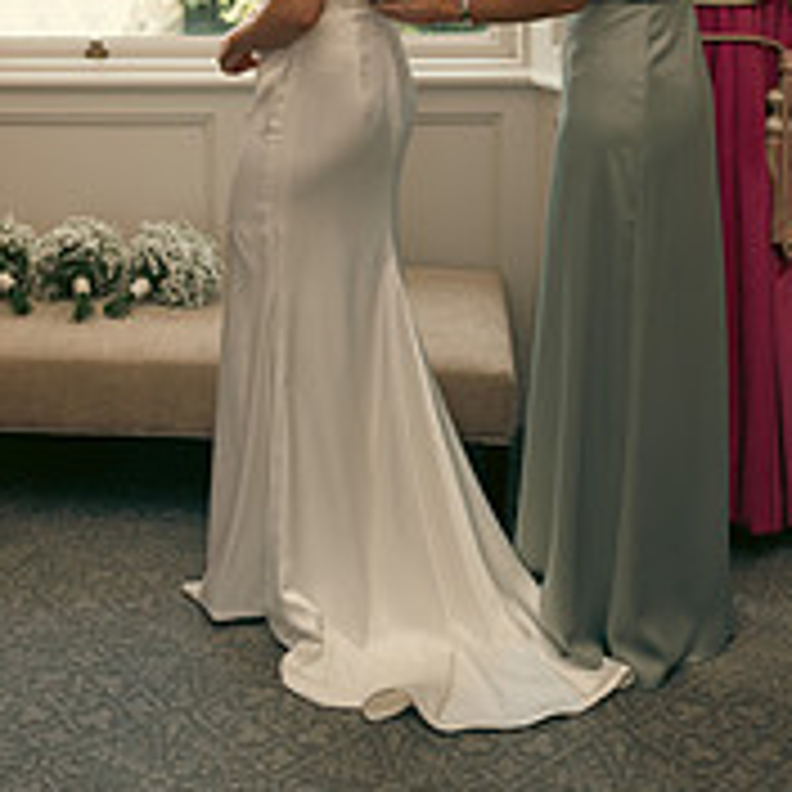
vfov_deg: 26.1
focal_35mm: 61
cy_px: -63
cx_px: 346
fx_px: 1579
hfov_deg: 28.1
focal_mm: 28
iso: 125
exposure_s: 1/160
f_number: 3.5
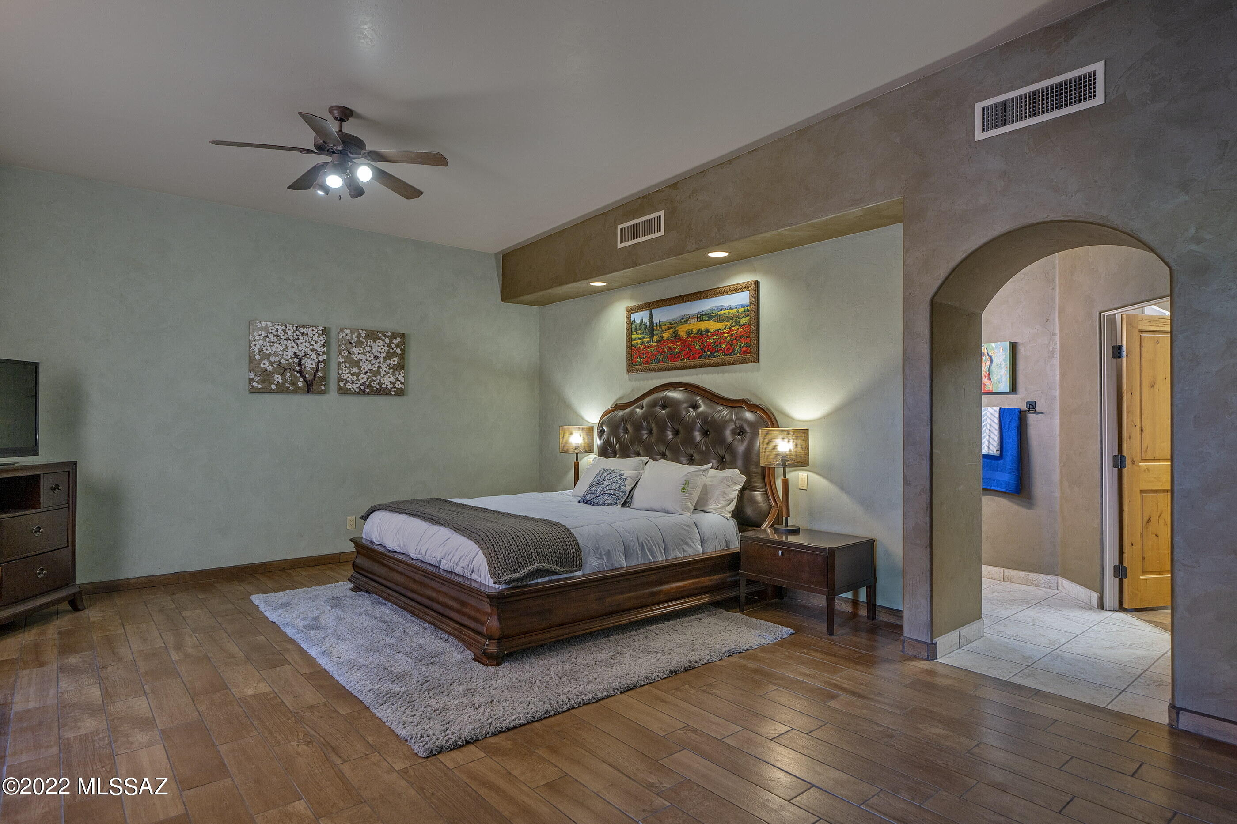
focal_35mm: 19
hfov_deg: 86.9
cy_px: 412
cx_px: 618
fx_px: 653
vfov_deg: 64.5
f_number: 7.1
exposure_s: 1/2.5
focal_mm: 19
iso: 200
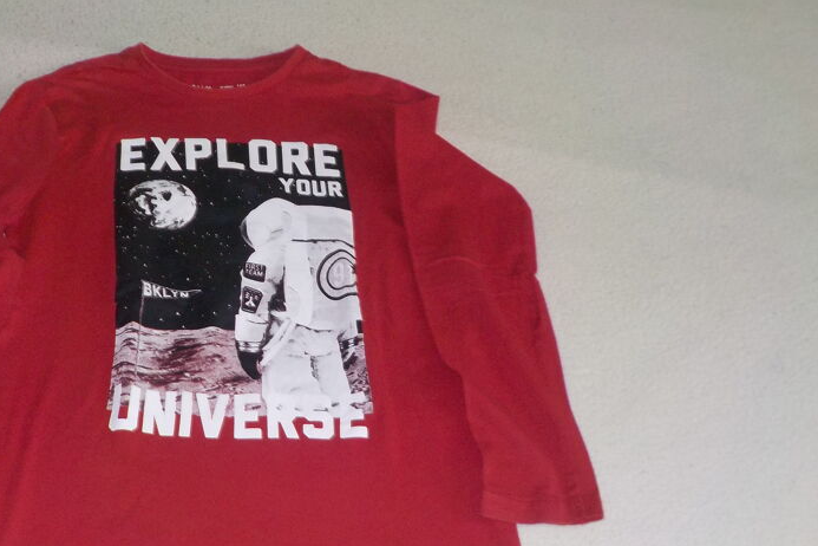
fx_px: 1022
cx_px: 314
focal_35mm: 45
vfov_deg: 29.9
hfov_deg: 43.3
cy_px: 281
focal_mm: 4.1
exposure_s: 1/30
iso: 200
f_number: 3.3
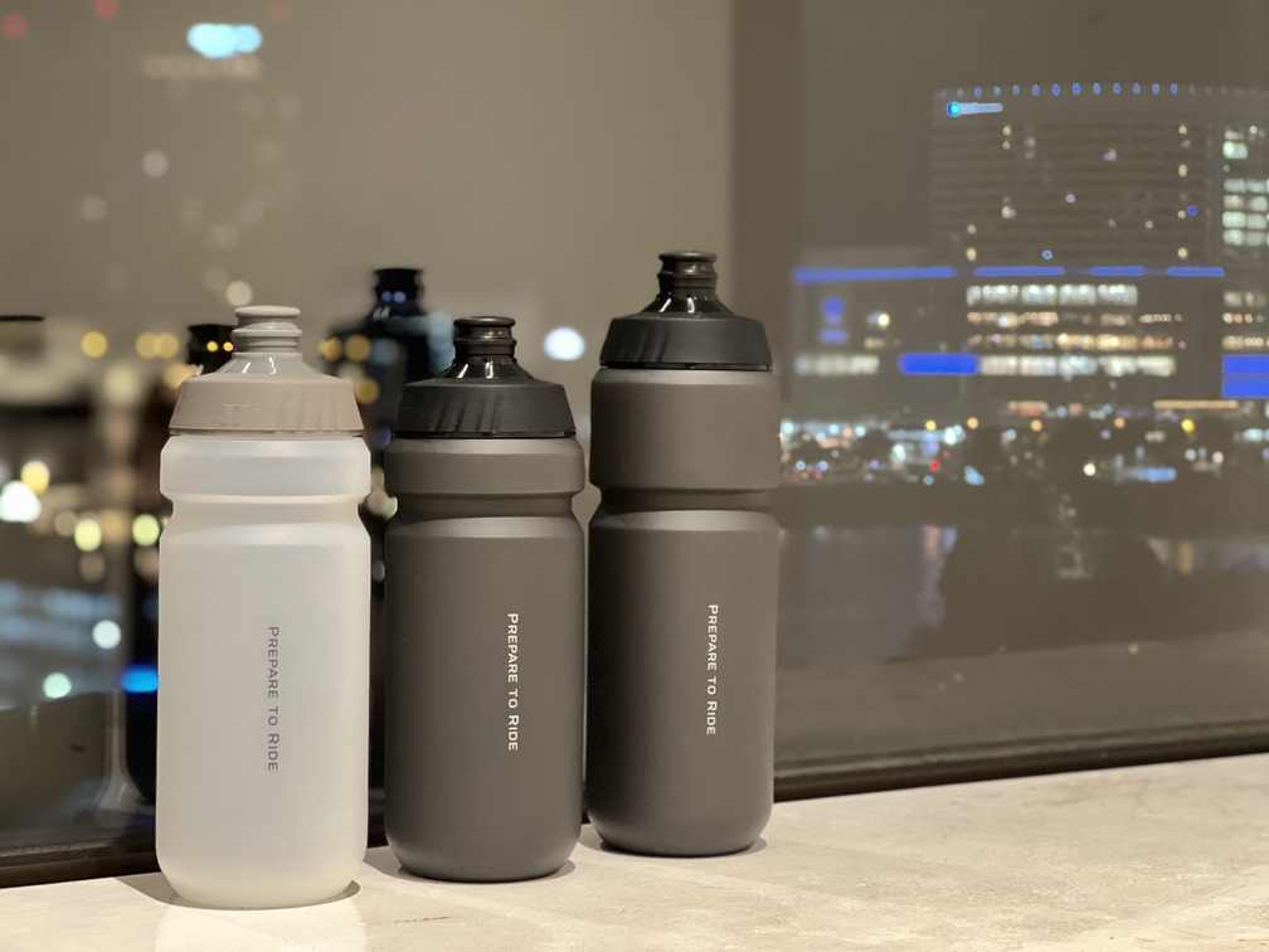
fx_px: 2823
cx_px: 634
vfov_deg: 19.1
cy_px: 476
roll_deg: -0.4
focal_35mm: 77
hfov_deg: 25.3
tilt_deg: -2.3
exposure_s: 1/20
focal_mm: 9
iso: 320
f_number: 2.8
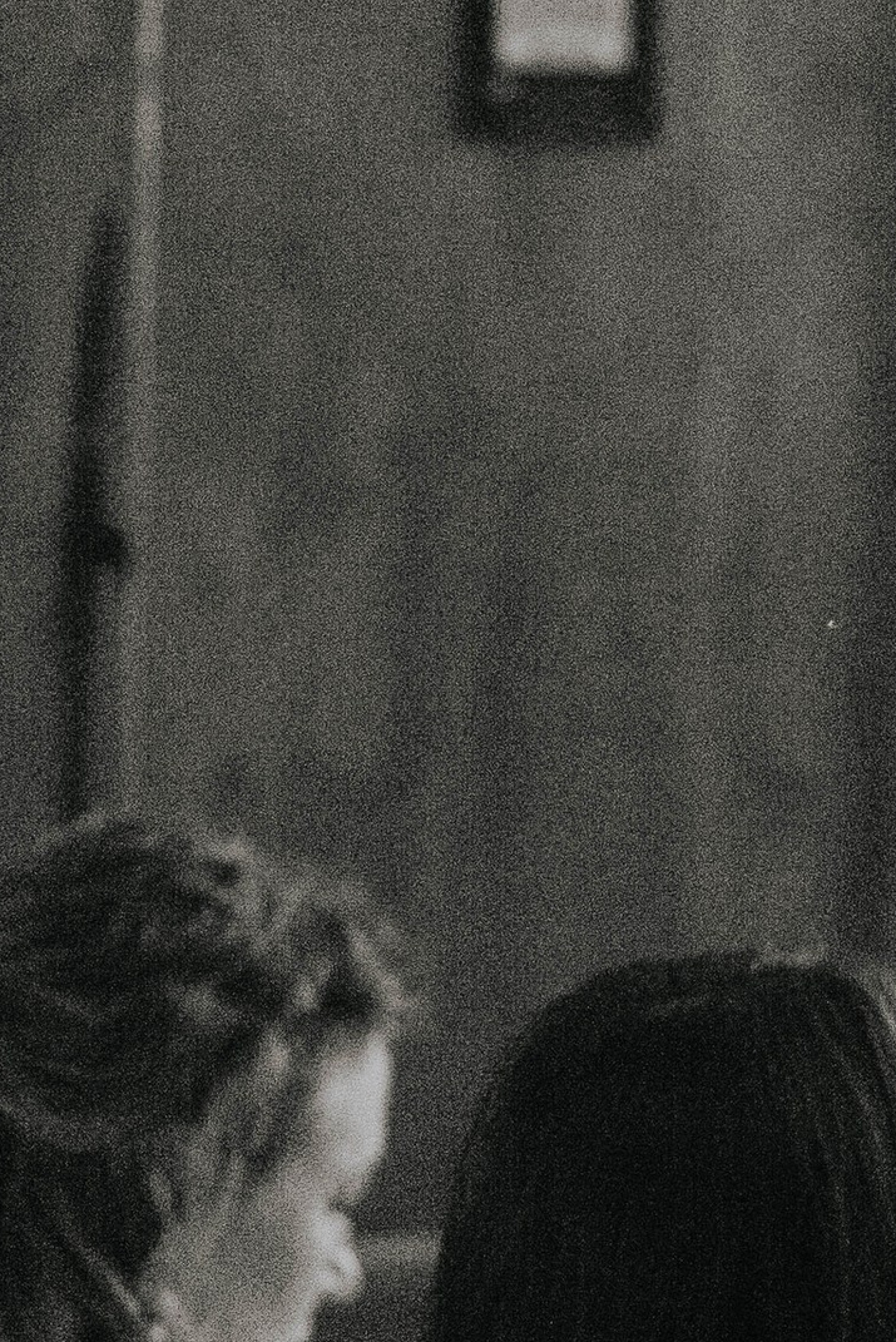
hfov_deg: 7.7
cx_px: 714
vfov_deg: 11.5
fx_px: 6676
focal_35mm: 179
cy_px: 460
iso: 3200
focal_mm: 50
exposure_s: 1/100
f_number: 1.8
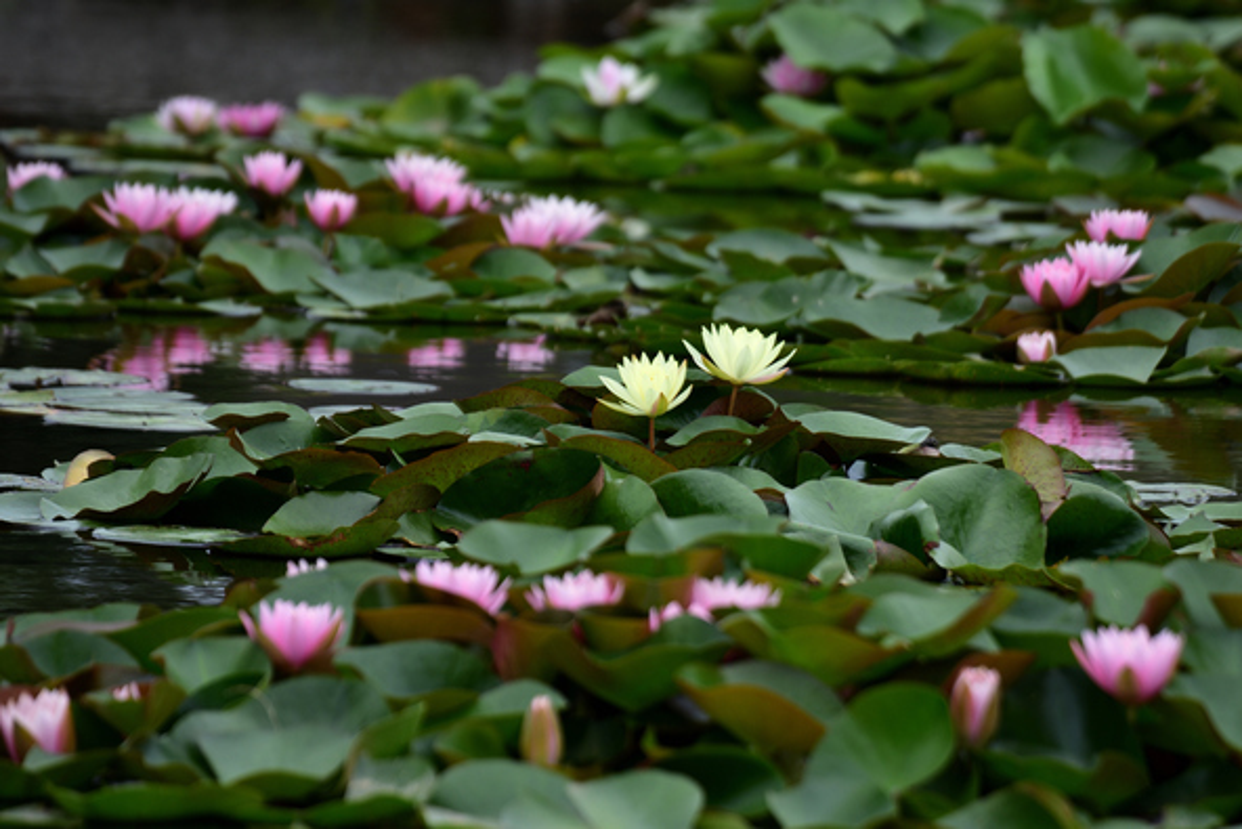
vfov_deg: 4.2
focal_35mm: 330
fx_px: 11387
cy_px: 414
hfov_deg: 6.2
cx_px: 621
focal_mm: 220
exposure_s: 1/500
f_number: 5.3
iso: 100
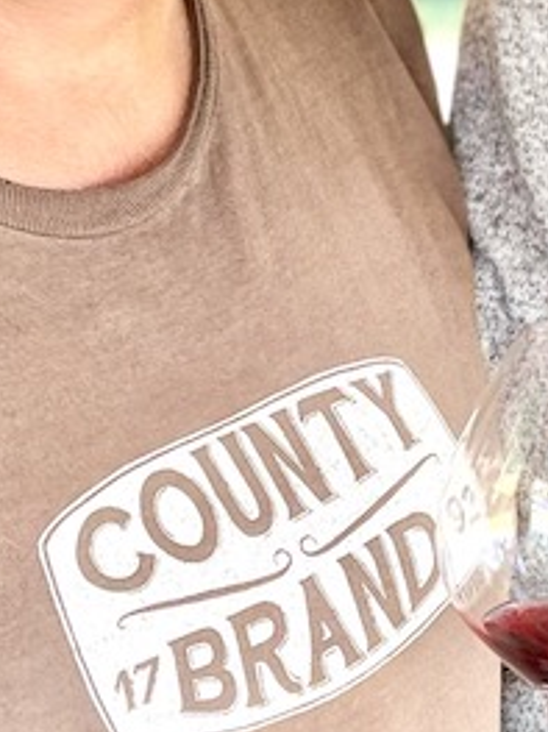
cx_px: 412
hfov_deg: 11.2
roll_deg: -0.9
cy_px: 327
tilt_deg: -9.9
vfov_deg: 14.9
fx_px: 2788
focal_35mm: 132
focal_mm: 5.1
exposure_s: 1/121
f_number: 1.6
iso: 64
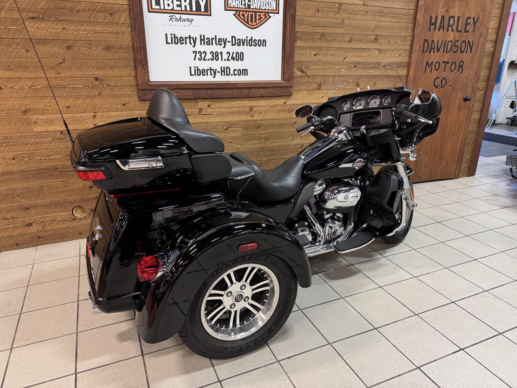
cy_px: 194
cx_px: 258
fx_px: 358
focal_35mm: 24
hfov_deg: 71.6
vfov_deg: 56.8
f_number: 1.78
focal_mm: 6.76
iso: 320
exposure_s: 1/60
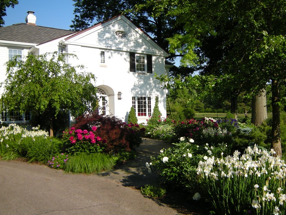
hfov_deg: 53.9
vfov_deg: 41.8
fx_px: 281
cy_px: 112
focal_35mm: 34
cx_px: 158
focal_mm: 4.7
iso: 64
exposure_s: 1/230
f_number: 5.6
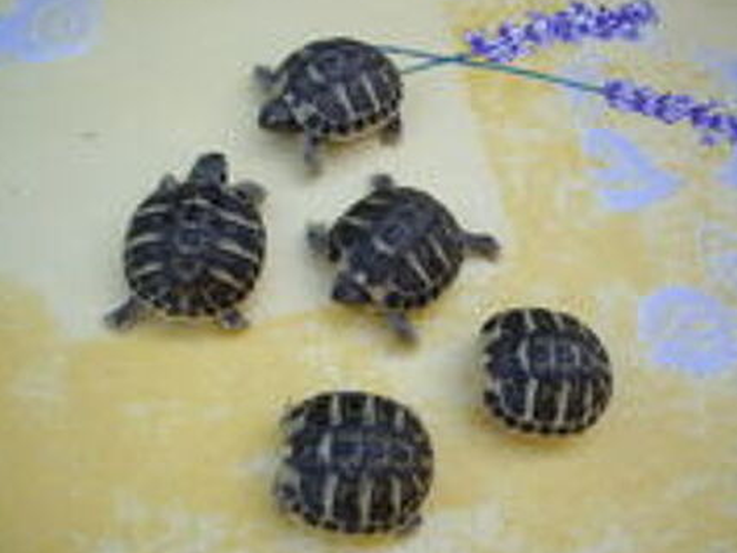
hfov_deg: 43.8
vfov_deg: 33.6
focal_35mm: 43
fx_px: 916
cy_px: 275
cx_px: 388
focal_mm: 7.9
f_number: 2.8
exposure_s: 1/160
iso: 64
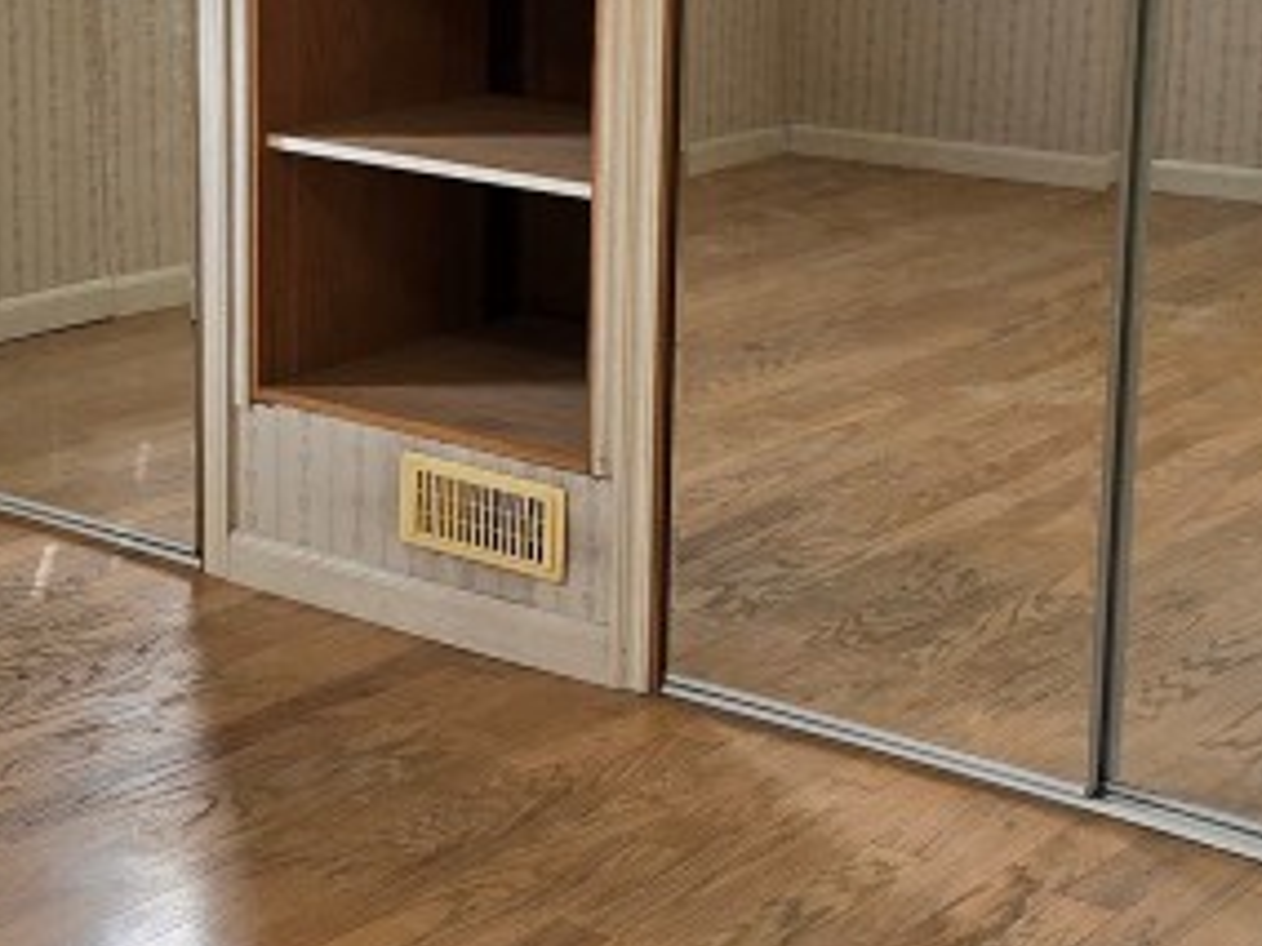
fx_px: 3026
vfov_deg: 17.7
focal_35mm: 83
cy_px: 258
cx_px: 511
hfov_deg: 23.5
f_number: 1.7
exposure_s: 1/120
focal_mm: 6.3
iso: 80
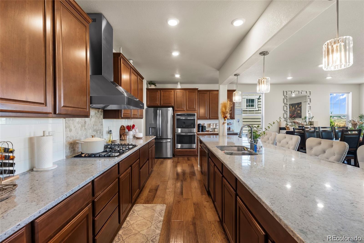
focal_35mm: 16
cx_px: 182
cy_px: 122
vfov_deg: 72.0
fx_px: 167
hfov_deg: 95.0
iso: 320
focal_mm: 16.5
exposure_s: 1/5
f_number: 6.3
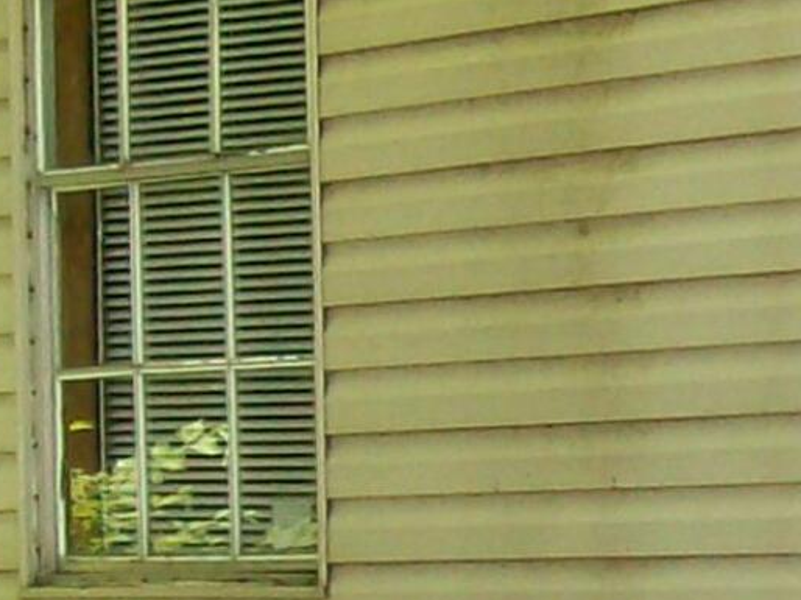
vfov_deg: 7.0
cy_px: 749
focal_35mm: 210
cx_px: 994
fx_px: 4857
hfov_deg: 9.3
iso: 80
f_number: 2.7
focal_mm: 6
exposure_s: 1/160
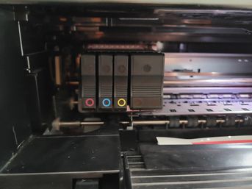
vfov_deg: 53.0
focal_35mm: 26
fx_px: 189
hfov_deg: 67.3
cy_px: 94
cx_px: 126
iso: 1600
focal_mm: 5.4
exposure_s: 1/20
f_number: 1.8
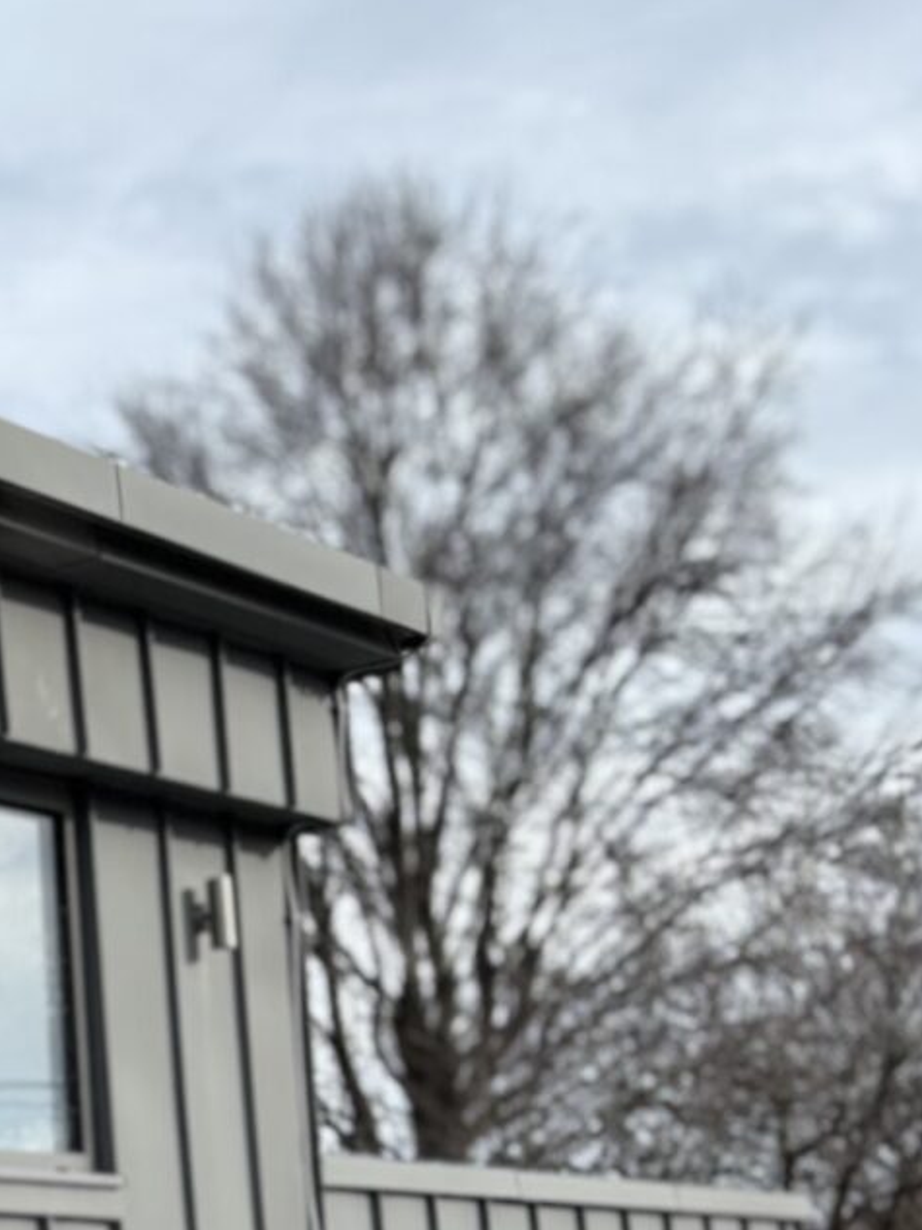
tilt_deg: -1.9
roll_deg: +3.8
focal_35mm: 105
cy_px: 1668
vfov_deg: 17.4
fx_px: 3731
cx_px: -720
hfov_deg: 12.8
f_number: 1.6
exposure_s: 1/1912
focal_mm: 5.96
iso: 50
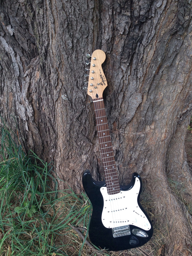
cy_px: 142
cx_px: 83
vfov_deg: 43.8
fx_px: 318
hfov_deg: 33.5
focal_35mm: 43
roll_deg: +0.9
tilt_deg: -33.3
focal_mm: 4.12
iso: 50
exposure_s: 1/60
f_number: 2.4
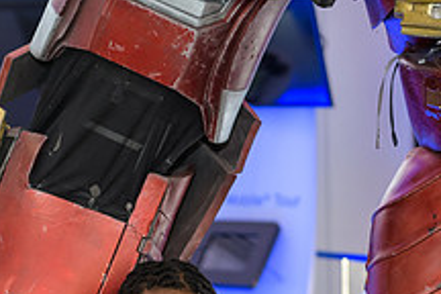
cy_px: 375
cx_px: 167
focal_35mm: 188
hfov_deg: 10.9
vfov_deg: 7.2
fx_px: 2303
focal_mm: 70
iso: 800
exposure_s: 1/125
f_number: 3.2
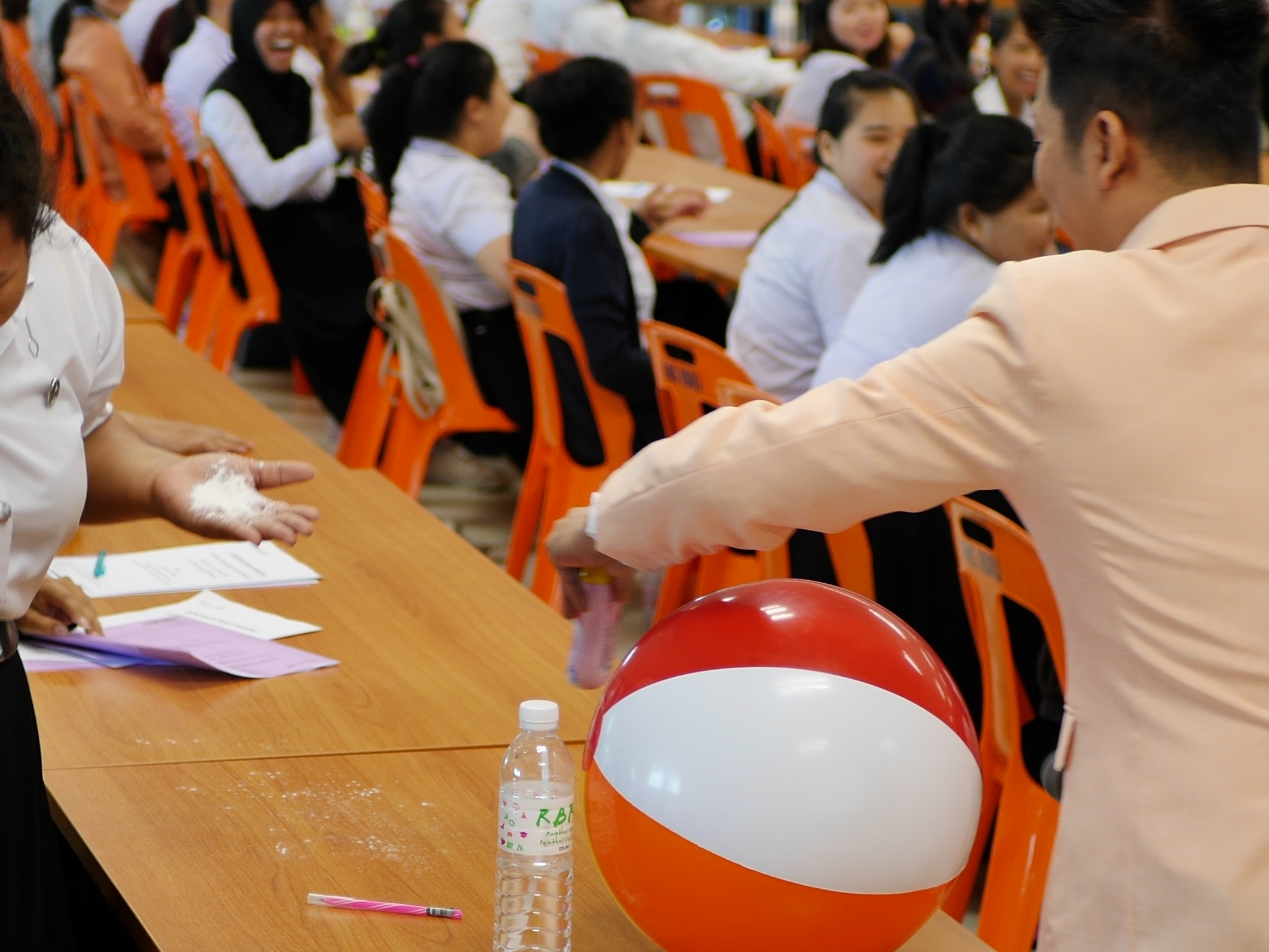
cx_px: 656
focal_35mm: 110
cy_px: 369
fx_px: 4034
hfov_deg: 17.9
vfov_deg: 13.5
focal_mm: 25
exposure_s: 1/100
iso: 200
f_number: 1.7
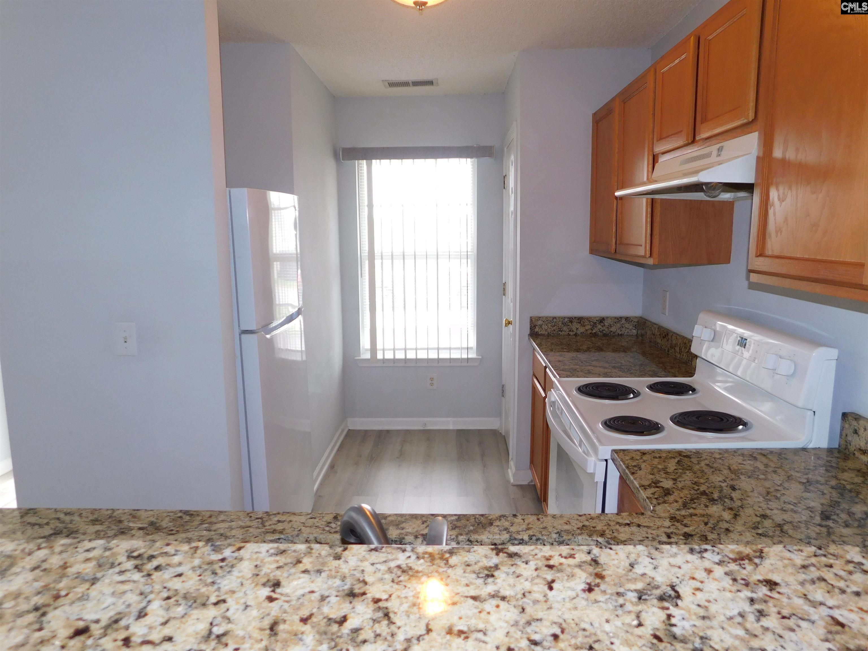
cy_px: 326
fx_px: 602
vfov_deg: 56.8
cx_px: 434
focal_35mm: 24
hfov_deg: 71.6
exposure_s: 1/50
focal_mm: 4.1
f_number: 3
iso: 125
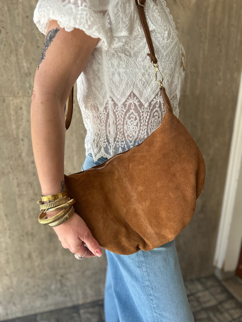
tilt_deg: -16.7
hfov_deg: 56.8
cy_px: 161
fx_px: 224
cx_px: 121
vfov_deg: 71.6
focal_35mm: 24
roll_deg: -1.5
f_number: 1.78
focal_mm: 6.86
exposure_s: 1/604
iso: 80
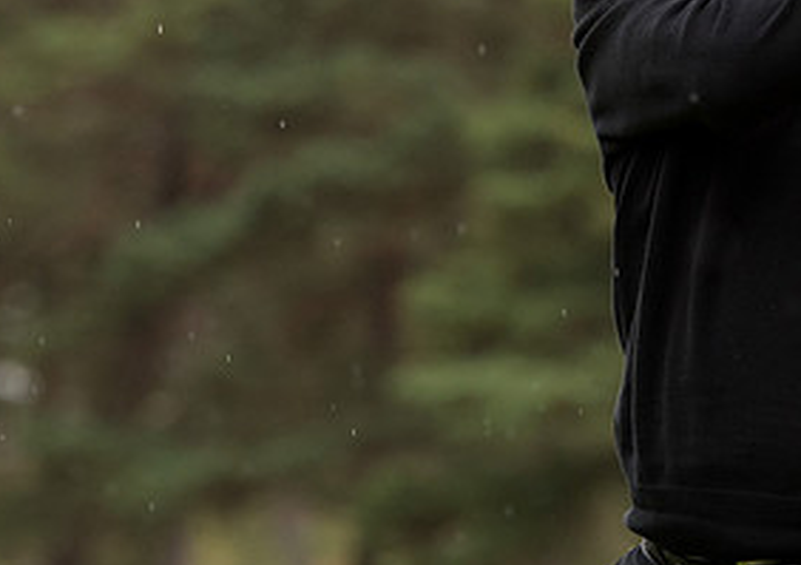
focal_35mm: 376
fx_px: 8519
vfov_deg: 3.8
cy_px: -57
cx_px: 643
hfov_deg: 5.4
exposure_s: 1/1000
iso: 1000
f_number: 4
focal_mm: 140
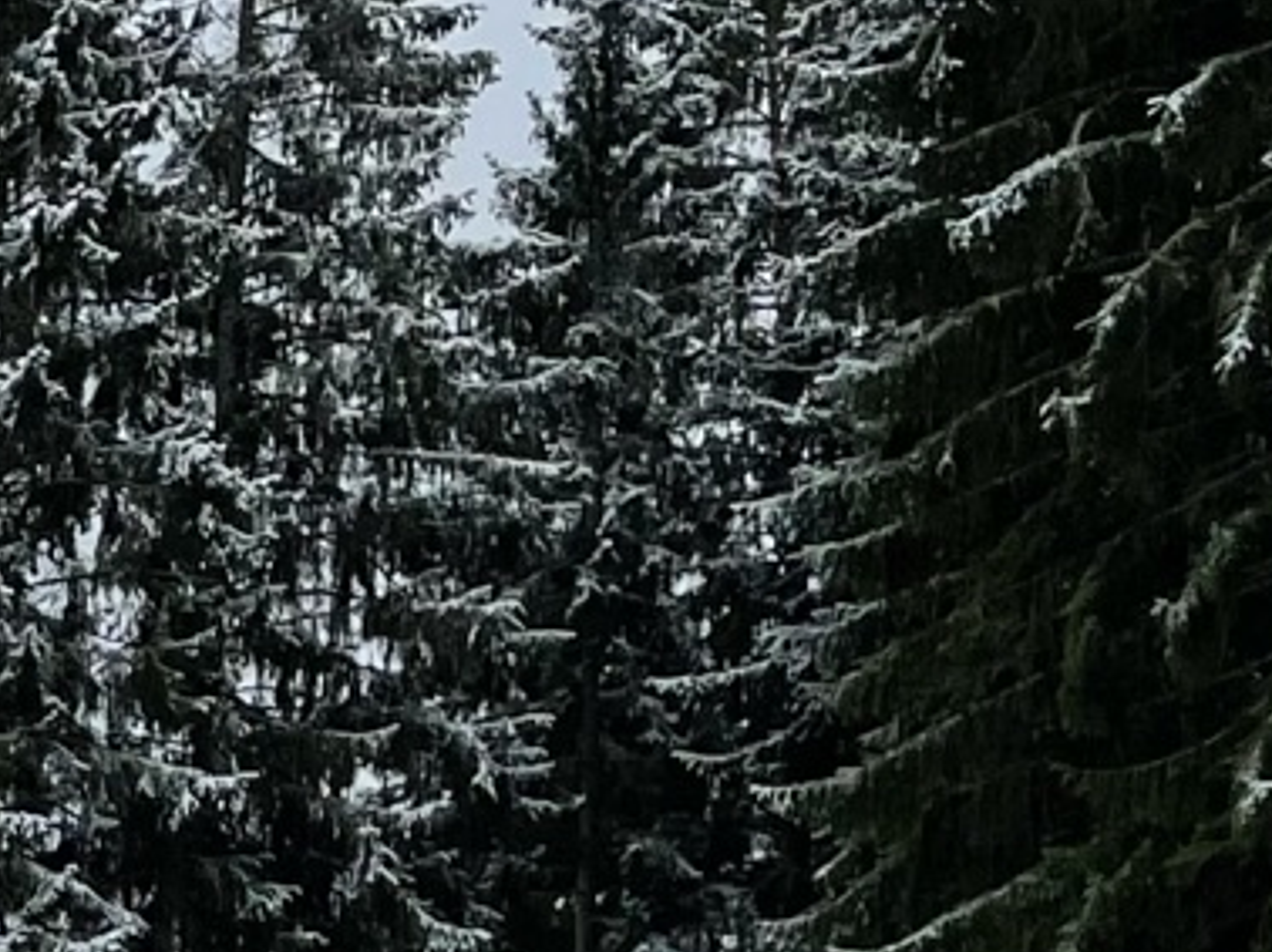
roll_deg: -0.6
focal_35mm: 141
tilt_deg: -1.4
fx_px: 5178
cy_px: 1648
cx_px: -1908
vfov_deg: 10.0
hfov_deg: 11.3
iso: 32
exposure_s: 1/288
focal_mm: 4.2
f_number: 1.6
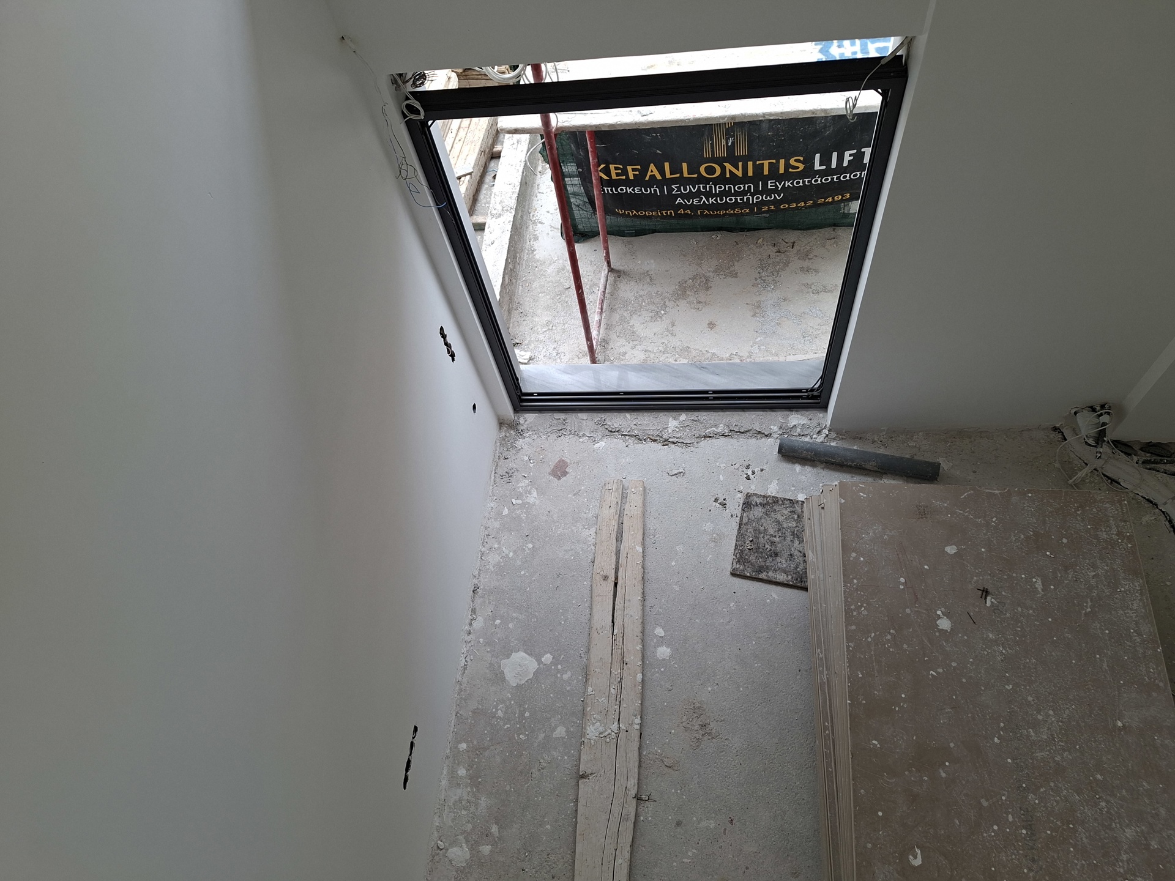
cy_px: 440
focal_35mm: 23
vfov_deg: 58.9
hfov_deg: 73.9
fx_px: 781
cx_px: 588
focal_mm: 5.54
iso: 50
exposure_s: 1/100
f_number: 1.8
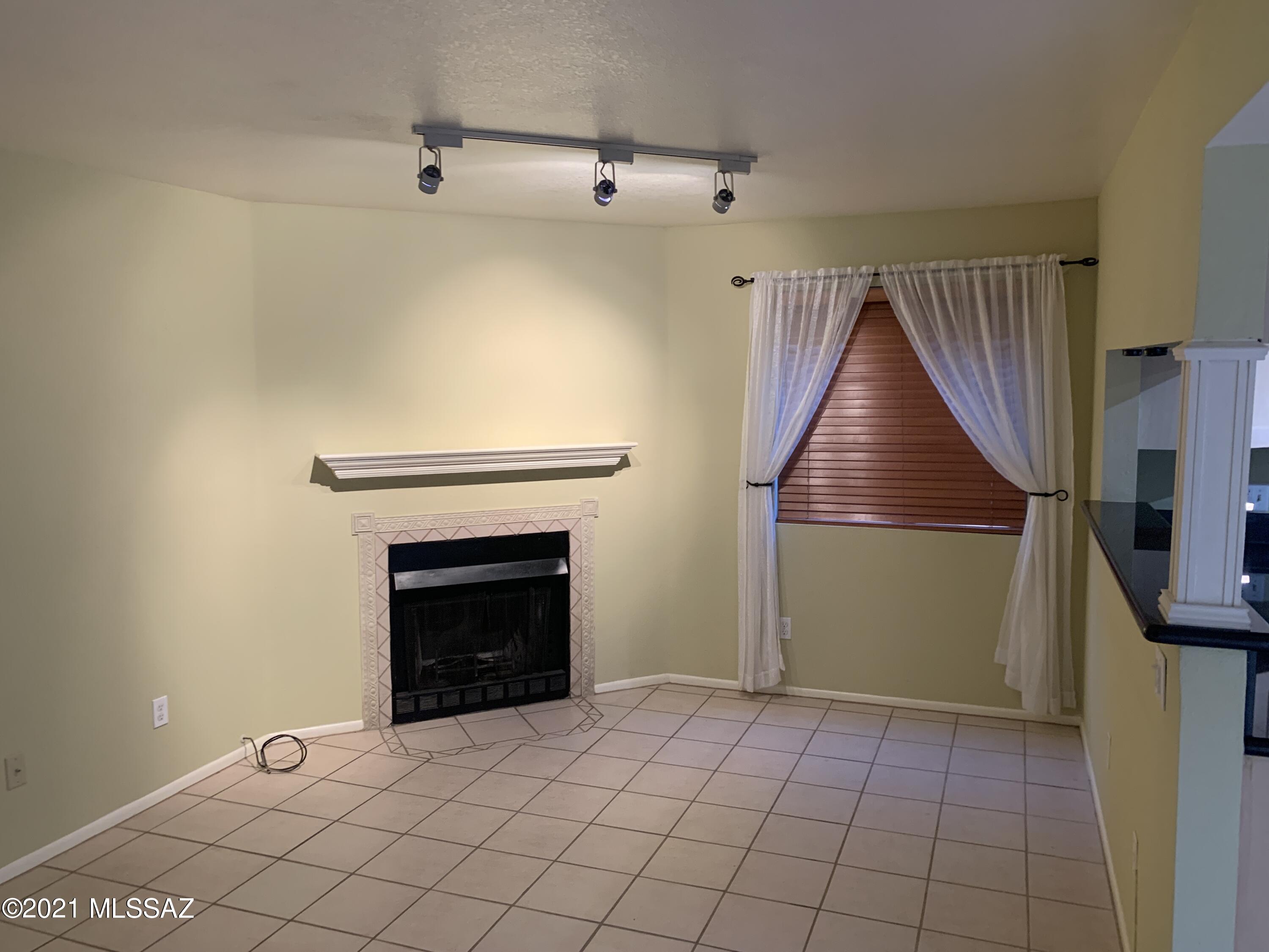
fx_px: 953
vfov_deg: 53.1
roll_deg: +1.3
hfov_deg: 67.3
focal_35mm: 26
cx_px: 634
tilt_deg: -5.5
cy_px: 476
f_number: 1.8
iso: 125
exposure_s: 1/60
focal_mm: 4.25
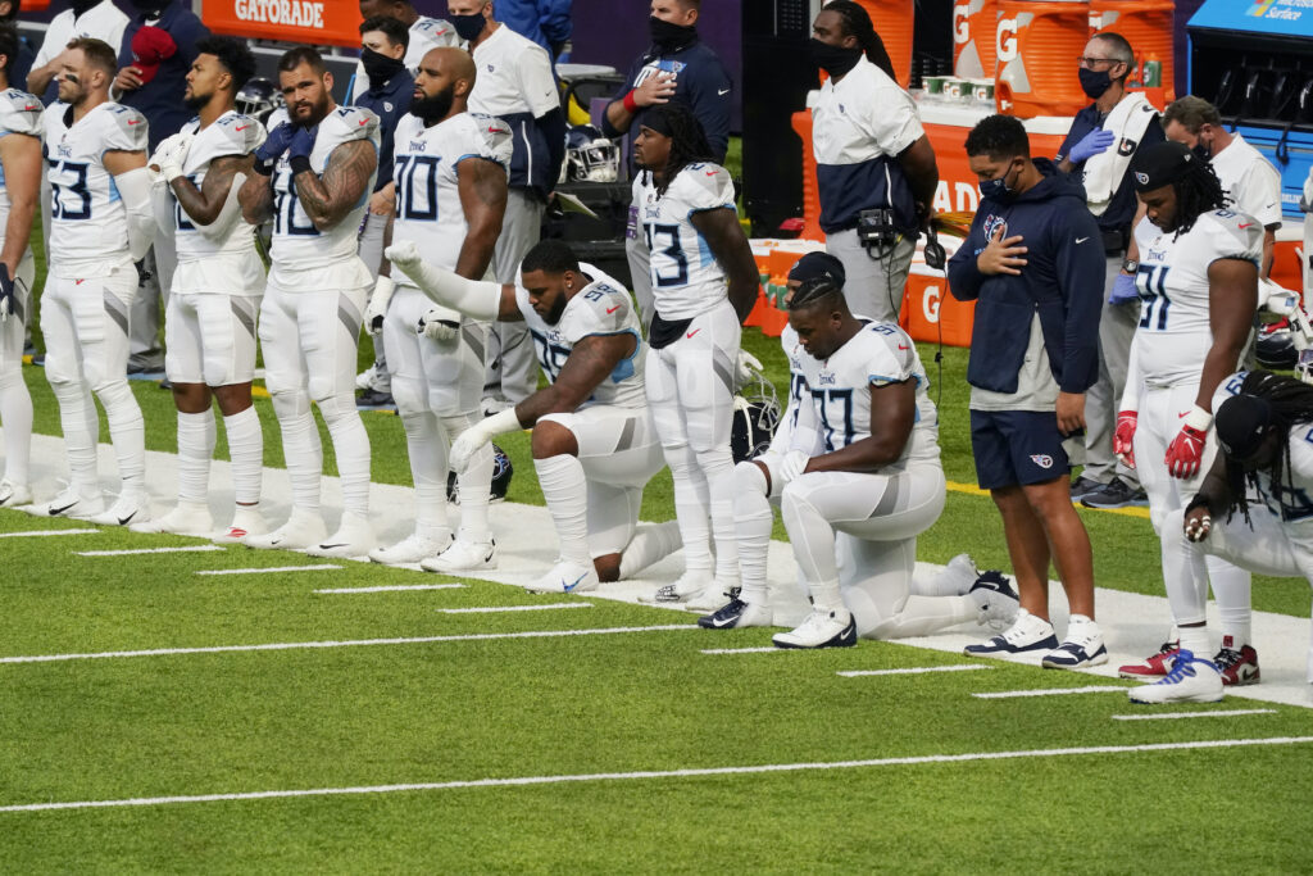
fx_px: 18019
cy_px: 438
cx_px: 656
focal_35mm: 494
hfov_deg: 4.2
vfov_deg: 2.8
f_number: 11
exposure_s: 1/1250
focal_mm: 494
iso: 4000
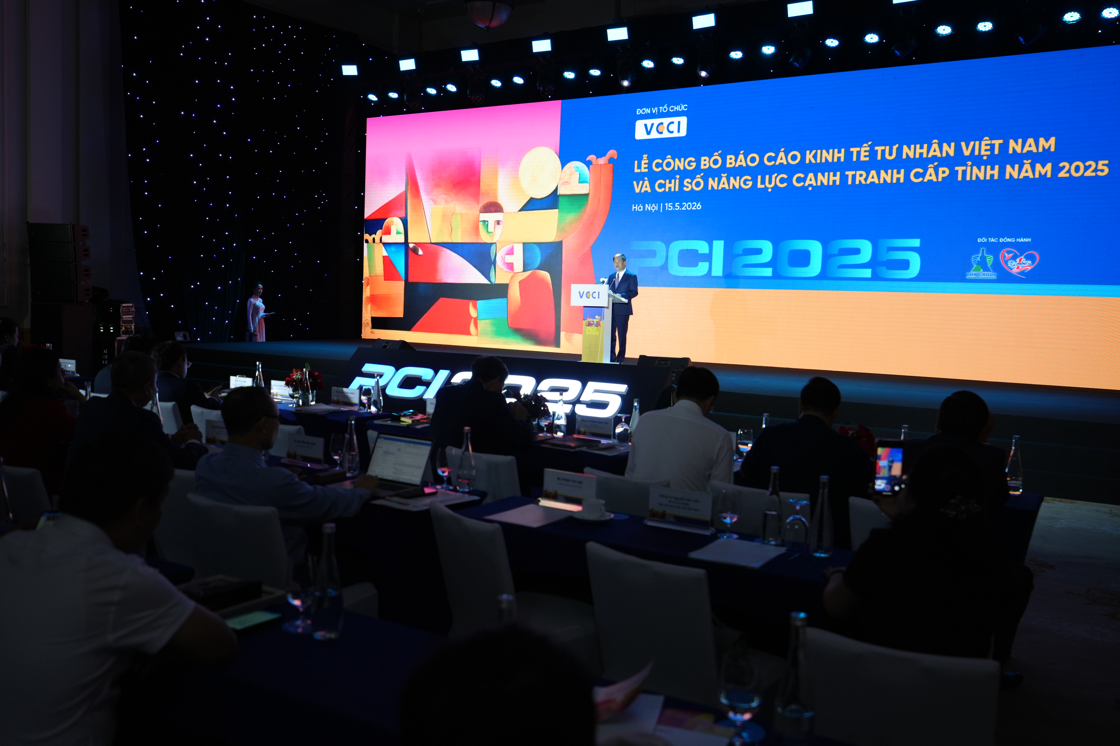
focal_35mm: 30
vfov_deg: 43.6
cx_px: 560
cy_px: 373
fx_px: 933
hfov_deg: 61.9
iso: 400
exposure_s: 1/125
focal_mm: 30
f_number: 2.8
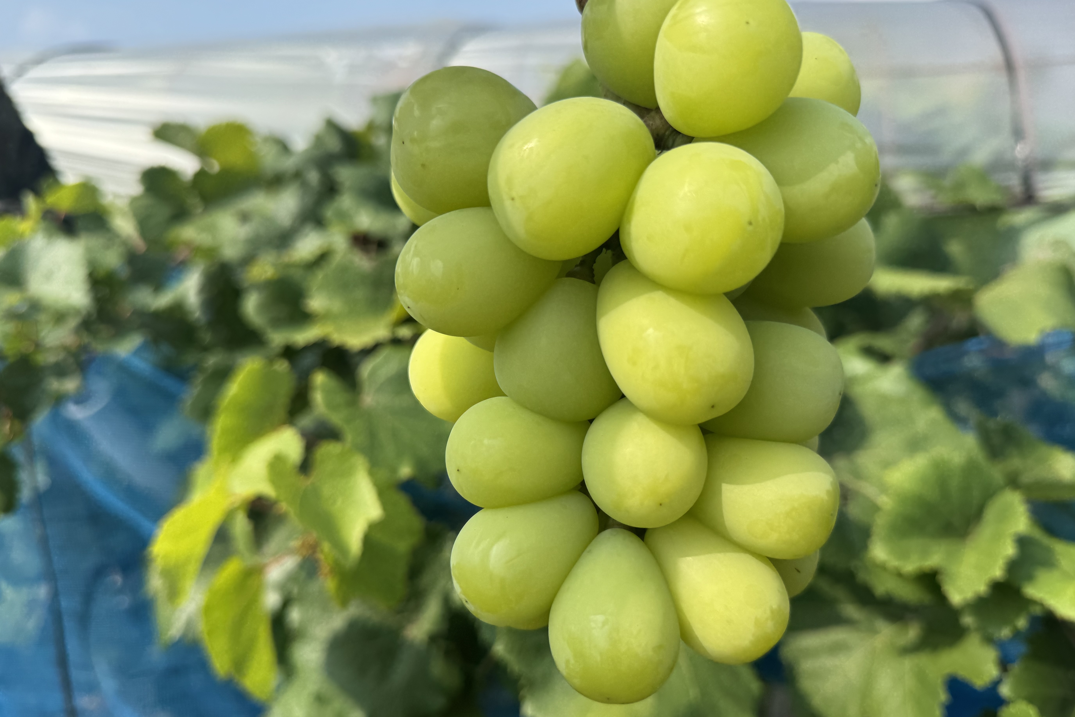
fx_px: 776
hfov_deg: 69.4
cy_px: 347
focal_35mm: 26
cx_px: 540
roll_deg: +3.4
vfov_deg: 49.5
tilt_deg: -10.4
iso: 80
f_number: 1.78
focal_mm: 6.76
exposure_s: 1/3413
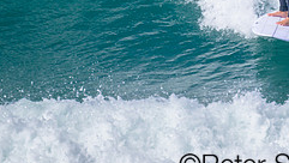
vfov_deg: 0.6
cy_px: -34
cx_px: 272
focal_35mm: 2014
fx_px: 15446
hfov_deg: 1.1
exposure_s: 1/2000
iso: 720
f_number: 11
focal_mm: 800
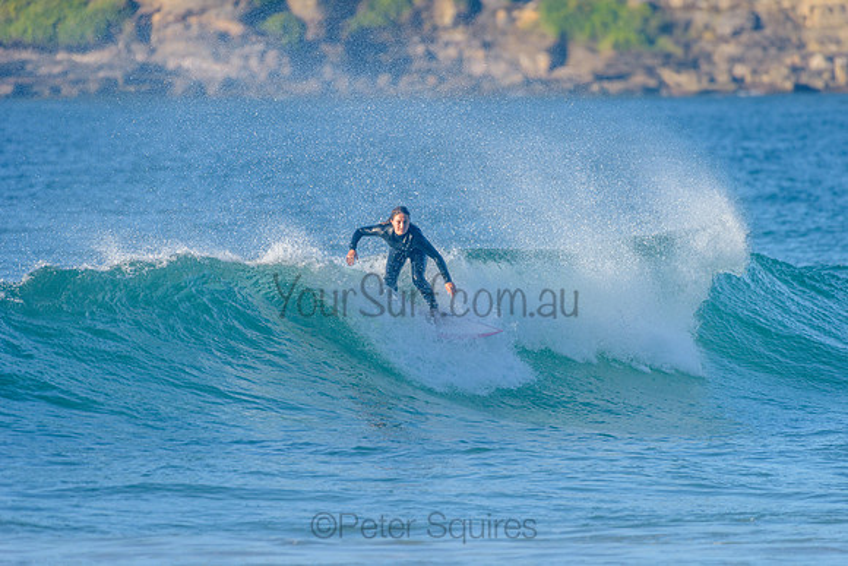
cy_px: 283
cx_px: 424
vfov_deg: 2.7
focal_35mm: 500
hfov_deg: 4.1
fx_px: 11787
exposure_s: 1/2000
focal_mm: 500
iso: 400
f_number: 5.6
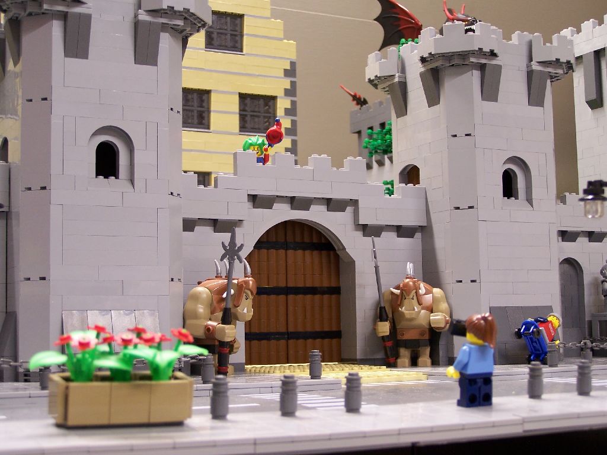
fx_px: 1035
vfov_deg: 24.8
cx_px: 304
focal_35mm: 59
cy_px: 228
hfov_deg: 32.7
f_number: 3.1
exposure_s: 1/4
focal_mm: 9.8
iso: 80
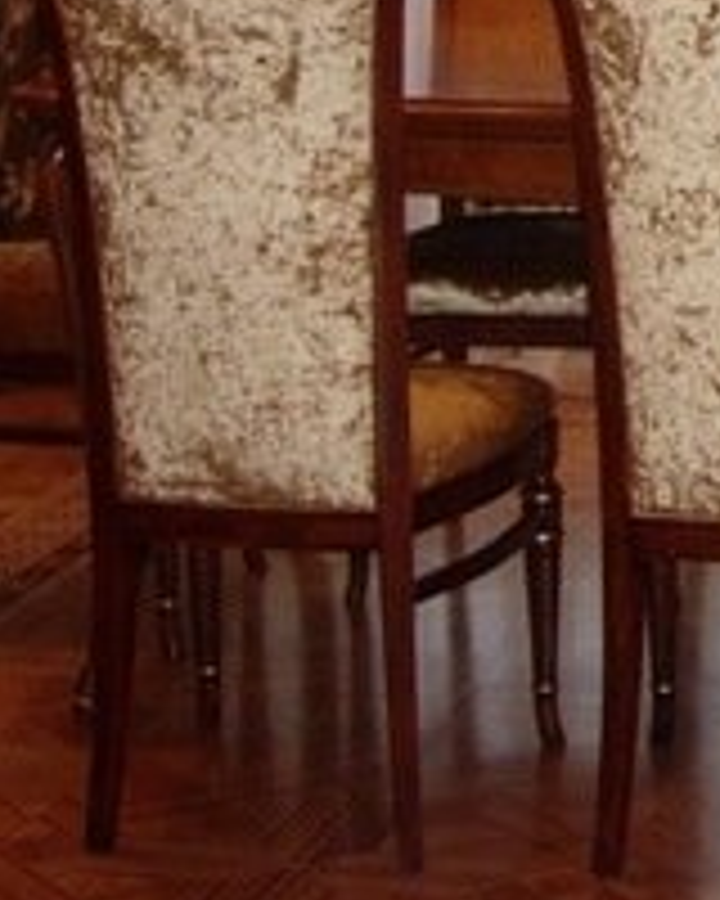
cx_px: 1098
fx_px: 4075
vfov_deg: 12.2
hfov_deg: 9.8
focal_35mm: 153
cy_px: -326
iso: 79
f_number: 2.8
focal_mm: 7.8
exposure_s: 1/80.6
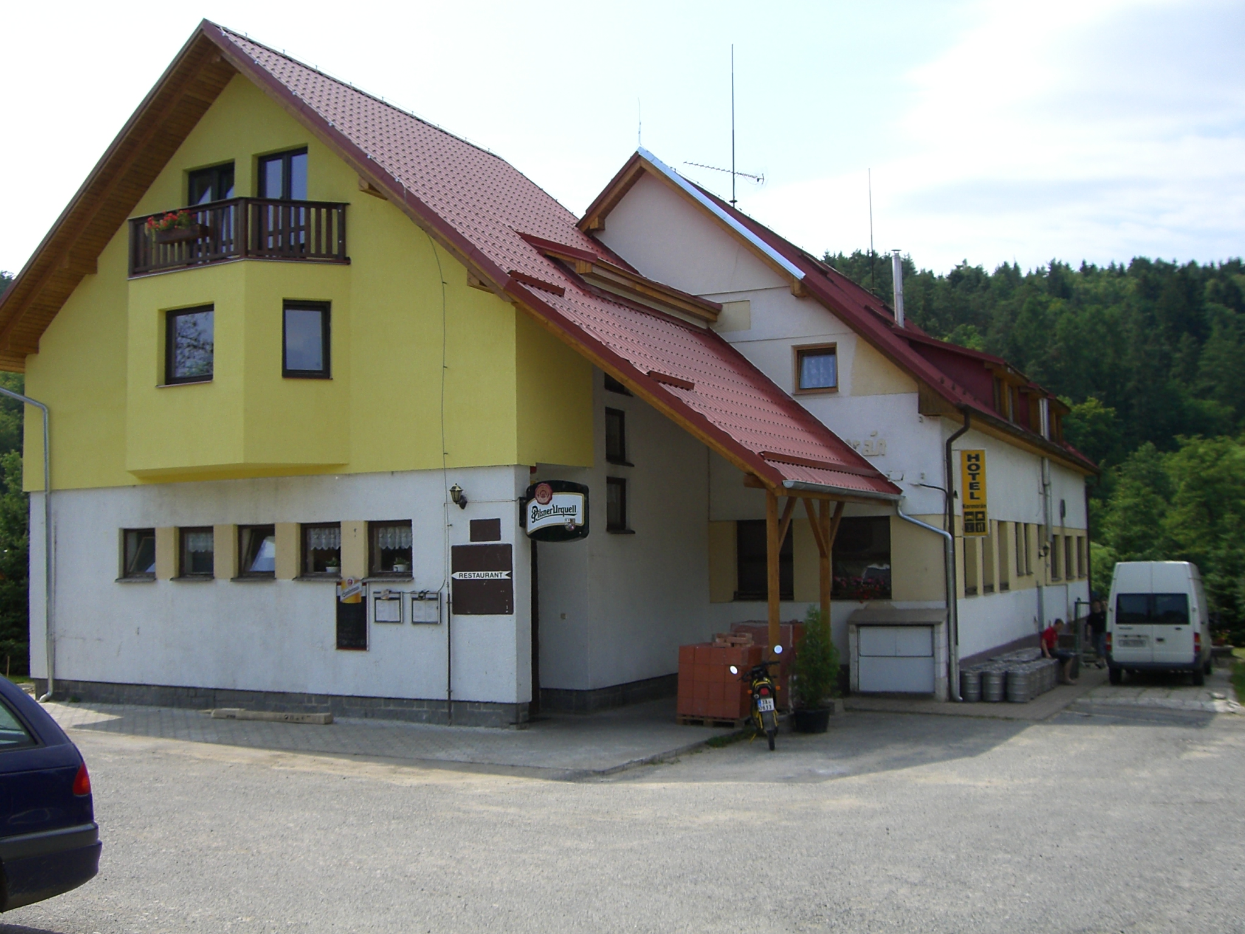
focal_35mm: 38
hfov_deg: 49.0
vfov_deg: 37.7
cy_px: 467
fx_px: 1367
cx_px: 622
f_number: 4.3
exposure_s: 1/640
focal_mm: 6.2
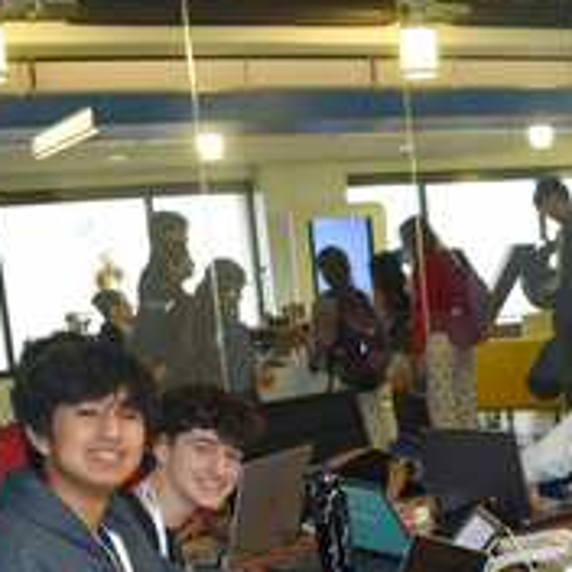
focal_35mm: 73
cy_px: 531
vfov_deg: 23.0
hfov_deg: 22.5
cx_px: 608
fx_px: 1365
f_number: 4.5
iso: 800
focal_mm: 18
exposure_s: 1/80
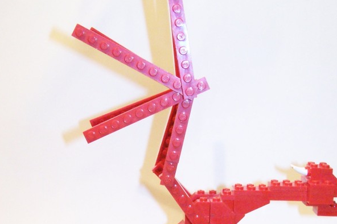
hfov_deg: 28.1
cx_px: 148
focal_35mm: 72
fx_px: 674
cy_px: 239
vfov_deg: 18.3
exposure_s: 1/4
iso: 400
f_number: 5.6
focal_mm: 6.7
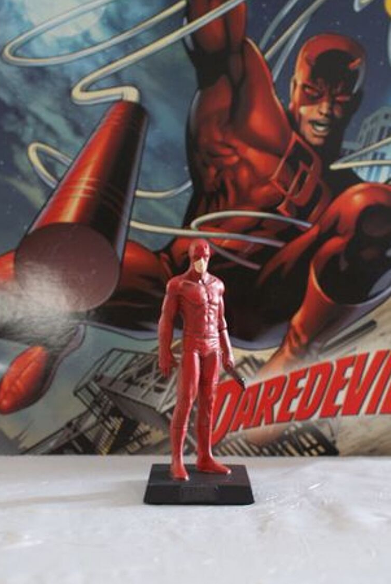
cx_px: 205
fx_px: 844
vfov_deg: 38.1
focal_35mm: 52
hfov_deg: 26.1
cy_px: 300
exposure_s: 1/10
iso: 400
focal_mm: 26
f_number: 4.5
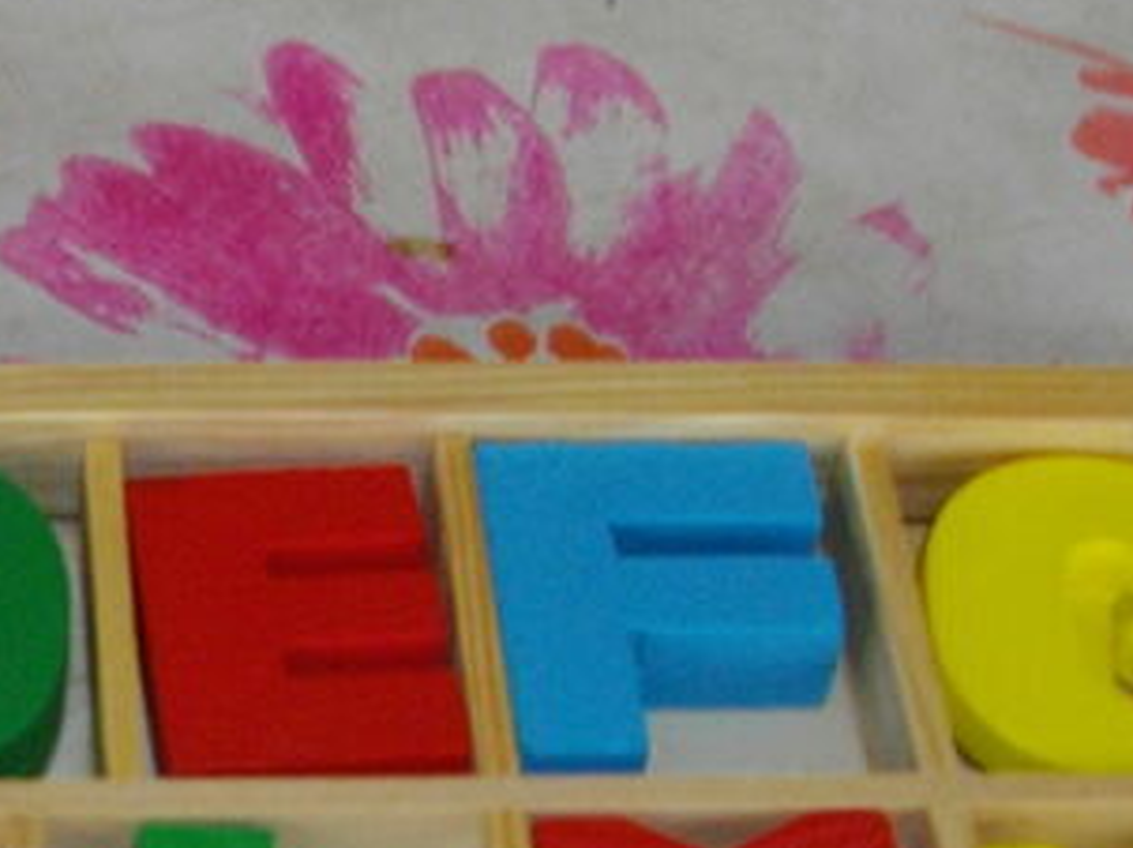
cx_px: -139
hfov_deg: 17.9
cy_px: 1291
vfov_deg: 13.1
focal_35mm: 106
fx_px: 3467
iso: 200
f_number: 2.9
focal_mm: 5.7
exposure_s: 1/50
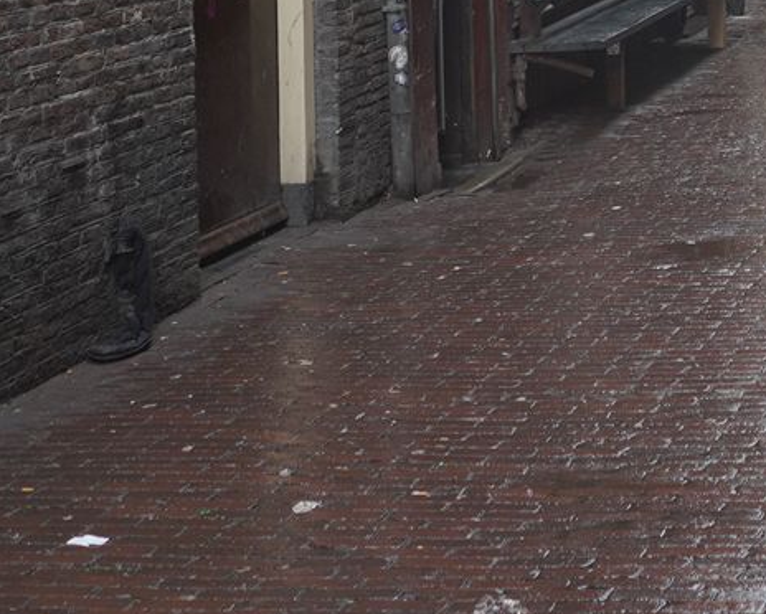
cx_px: 1040
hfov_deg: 18.2
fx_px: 2201
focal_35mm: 97
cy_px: -371
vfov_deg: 14.5
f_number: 2.8
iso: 100
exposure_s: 1/100
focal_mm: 24
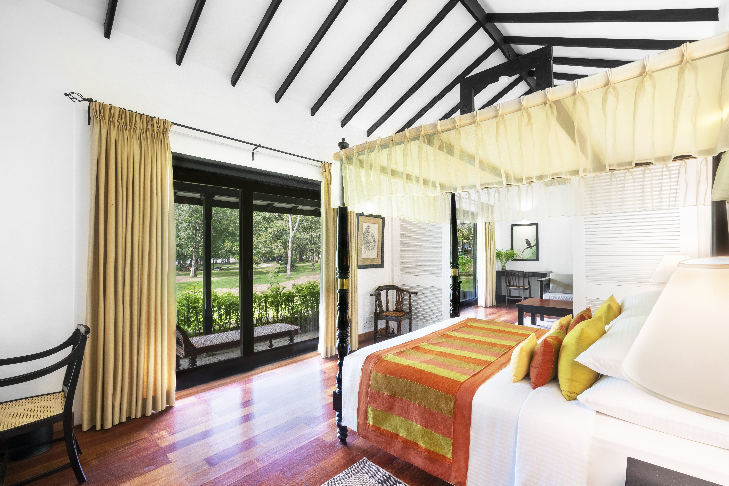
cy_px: 243
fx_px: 324
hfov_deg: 96.7
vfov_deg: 73.8
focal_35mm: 16
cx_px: 364
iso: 400
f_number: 8
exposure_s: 1/4
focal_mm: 16
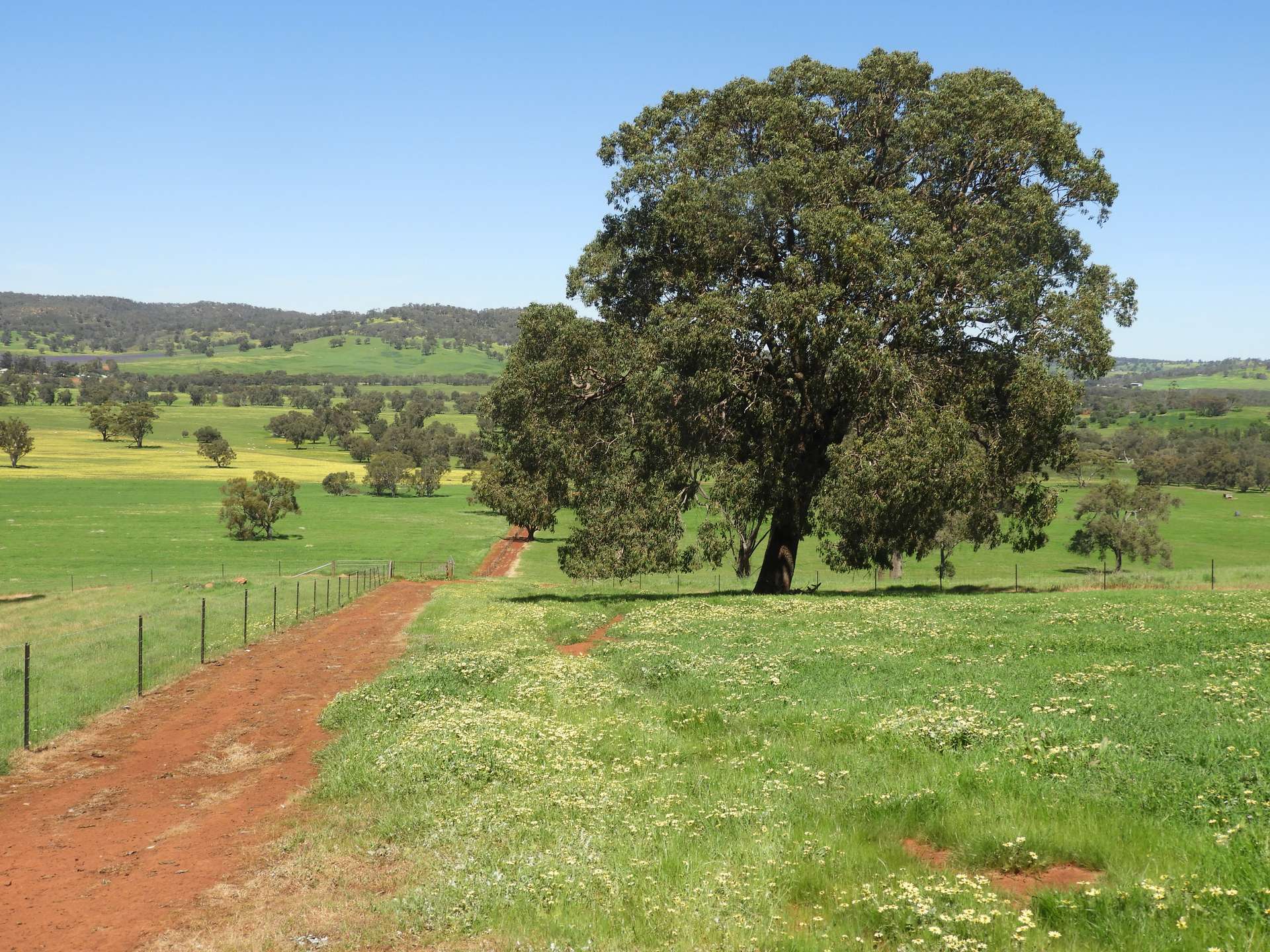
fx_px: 1468
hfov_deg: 46.8
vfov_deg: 36.0
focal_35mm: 40
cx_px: 635
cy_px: 476
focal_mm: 7.2
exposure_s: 1/800
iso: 100
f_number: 3.8
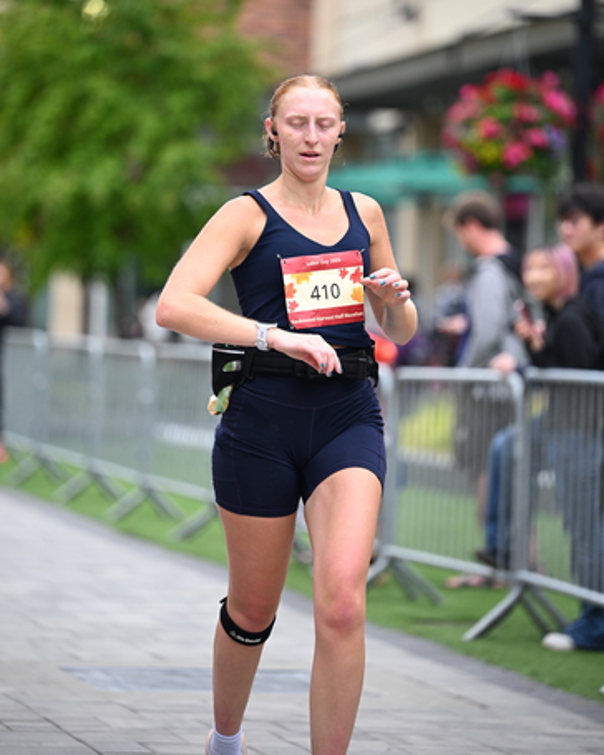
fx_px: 3933
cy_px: 304
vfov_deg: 11.0
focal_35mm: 176
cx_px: 303
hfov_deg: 8.8
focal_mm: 155
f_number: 2.8
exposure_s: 1/2000
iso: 640
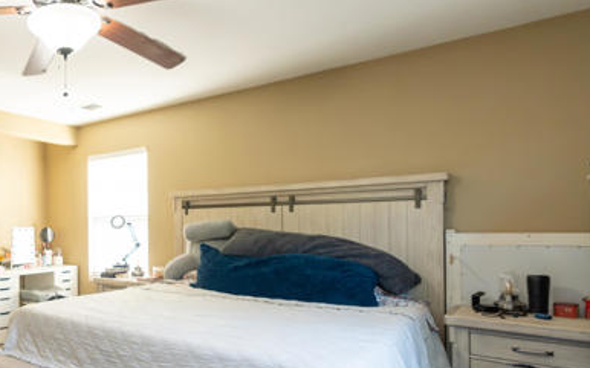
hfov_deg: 61.6
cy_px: 224
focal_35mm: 27
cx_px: 102
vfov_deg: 45.7
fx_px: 434
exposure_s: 1/160
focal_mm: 16
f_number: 4
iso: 800
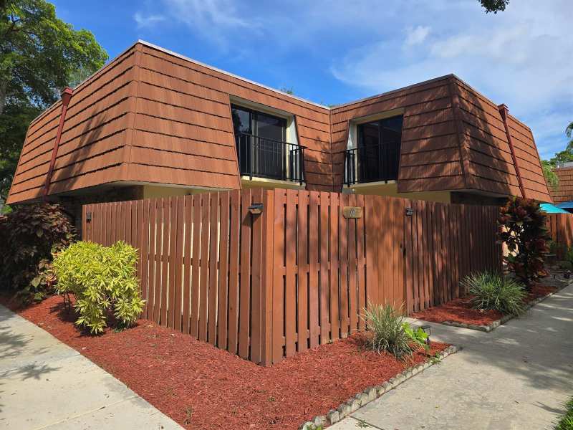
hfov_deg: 73.9
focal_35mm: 23
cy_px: 215
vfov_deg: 58.9
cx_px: 286
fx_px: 381
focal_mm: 6.3
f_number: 1.7
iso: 12
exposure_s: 1/624
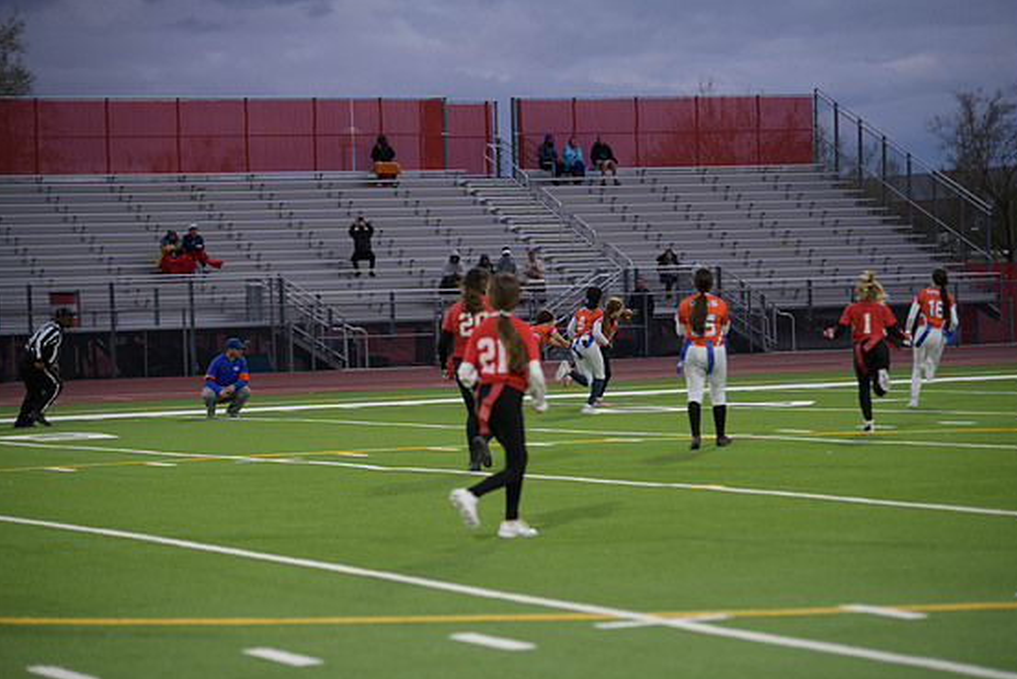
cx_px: 519
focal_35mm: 128
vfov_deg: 10.7
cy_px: 351
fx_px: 3617
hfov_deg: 16.0
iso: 450
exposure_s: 1/200
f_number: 2.8
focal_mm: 122
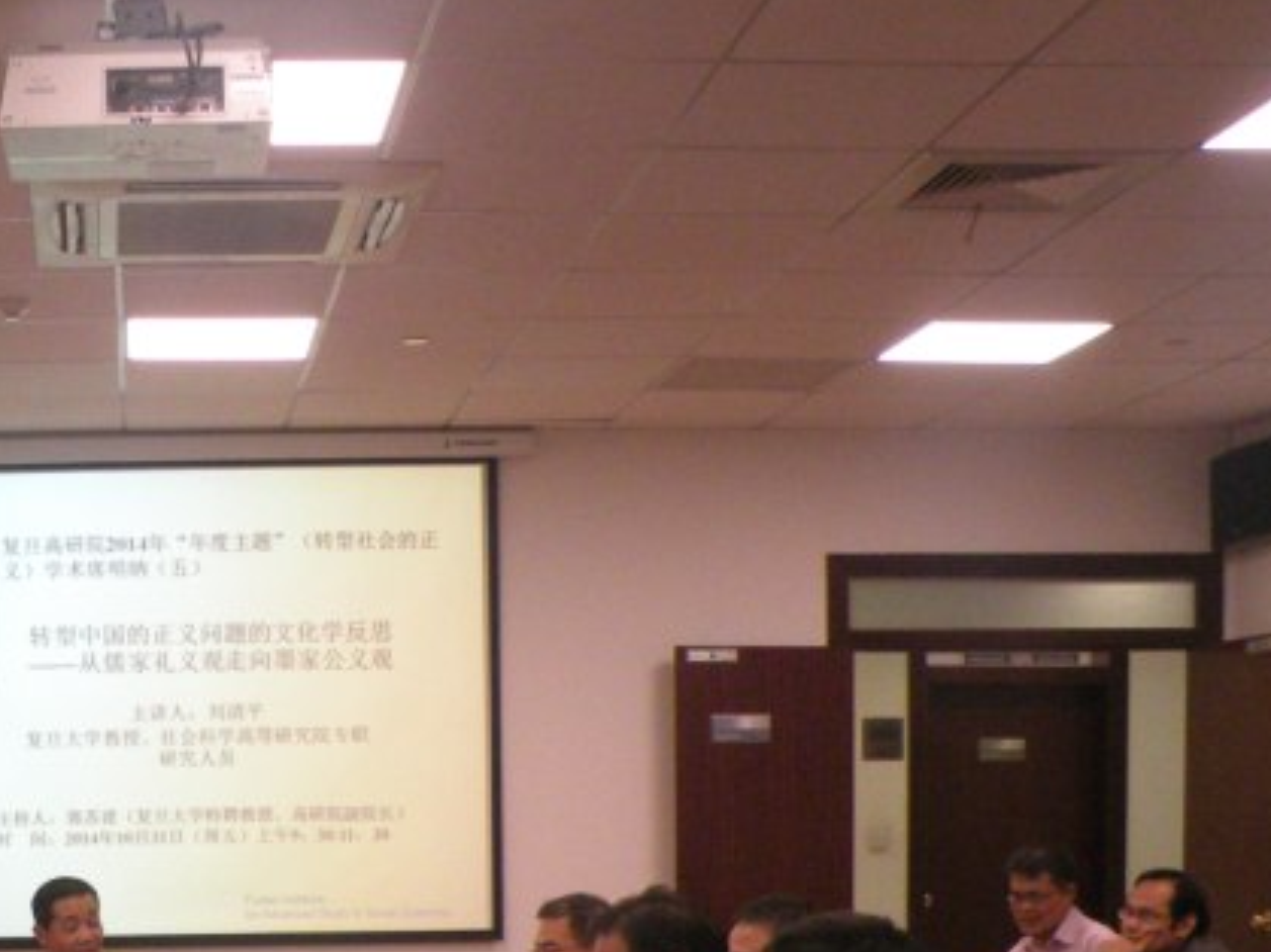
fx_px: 2423
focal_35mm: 66
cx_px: 127
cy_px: 1085
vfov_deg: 21.0
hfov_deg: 28.3
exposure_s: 1/60
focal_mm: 4.7
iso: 358
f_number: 2.8
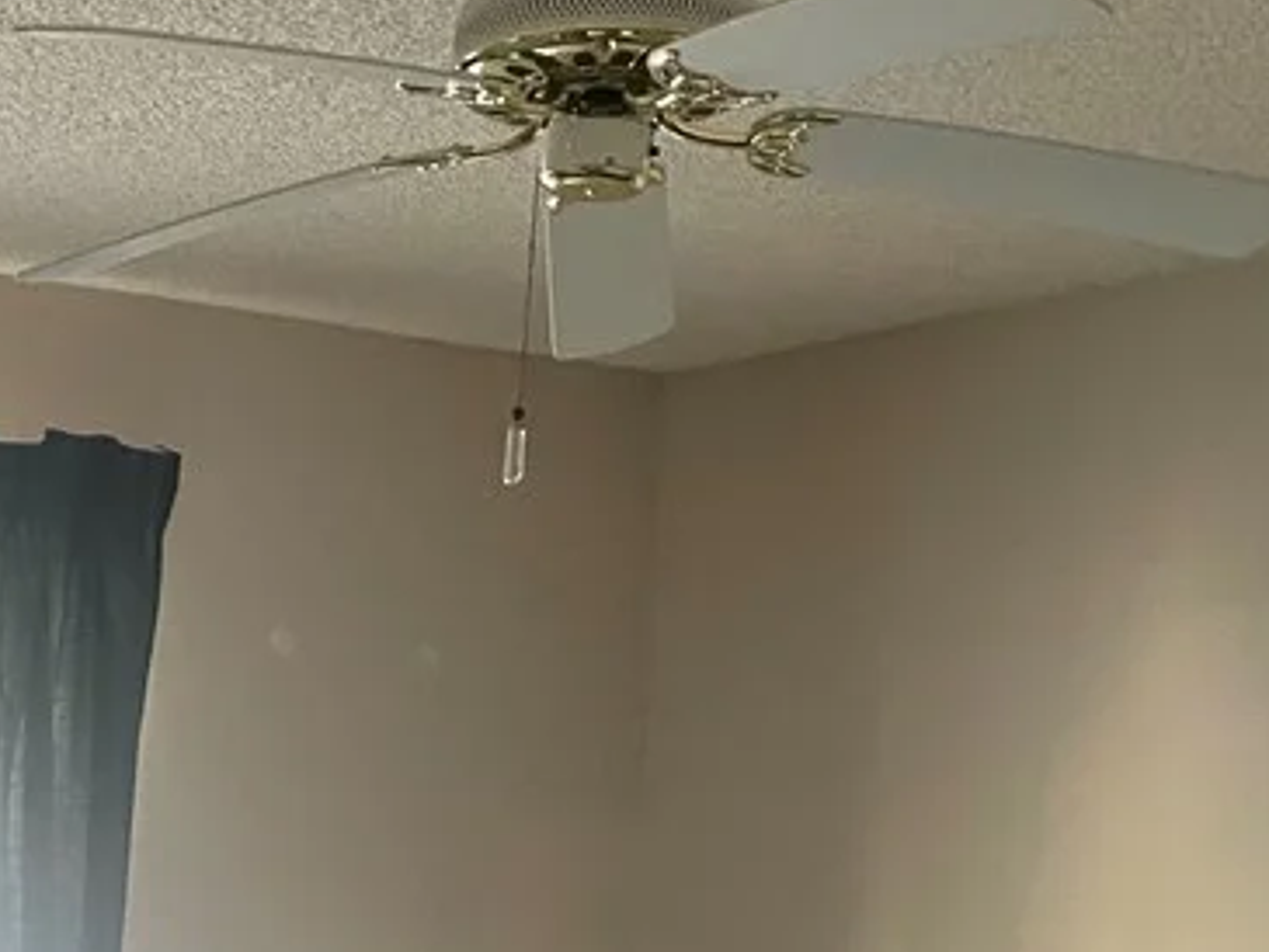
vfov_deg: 19.1
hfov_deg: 25.4
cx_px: 10
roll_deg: -1.7
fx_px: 2677
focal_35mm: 73
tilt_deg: -4.5
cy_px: 1112
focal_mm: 4.2
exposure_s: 1/60
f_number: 1.6
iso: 320
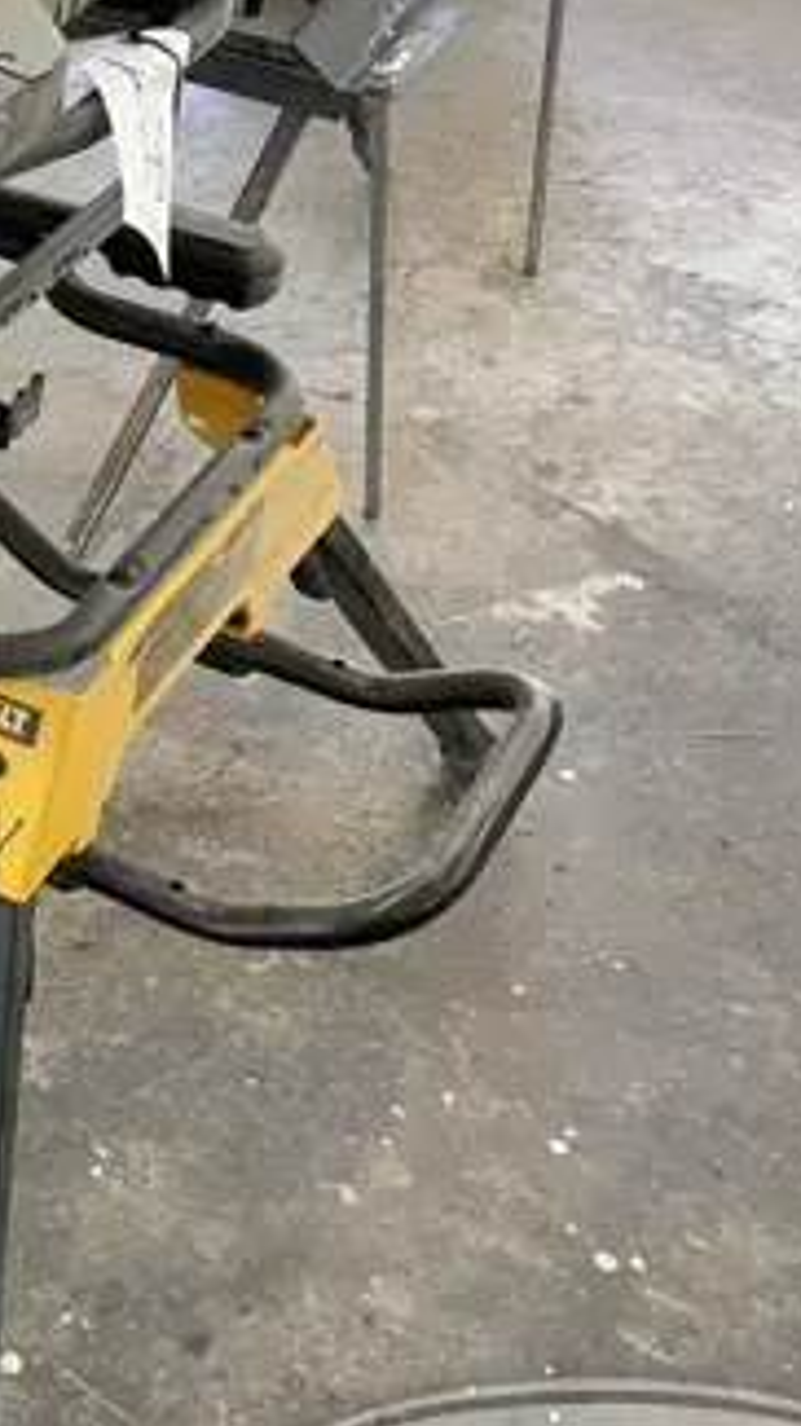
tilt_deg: -37.8
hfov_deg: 19.0
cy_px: 625
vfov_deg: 37.2
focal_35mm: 56
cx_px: -370
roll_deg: +2.5
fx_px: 2117
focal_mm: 5.1
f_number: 1.6
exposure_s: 1/72
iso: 125
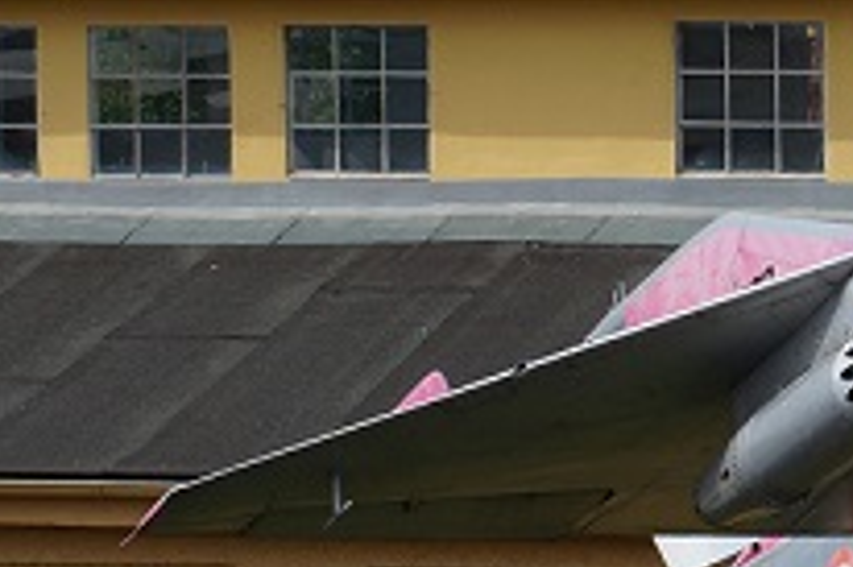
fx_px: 4664
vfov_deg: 6.9
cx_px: 1321
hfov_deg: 10.1
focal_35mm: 197
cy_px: -298
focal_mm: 30
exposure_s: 1/200
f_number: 10
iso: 100
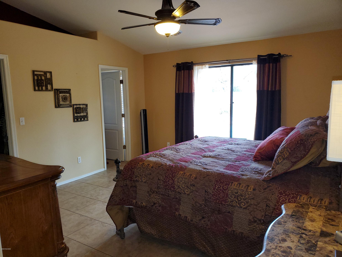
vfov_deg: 53.1
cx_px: 171
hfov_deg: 67.3
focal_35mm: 26
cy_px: 128
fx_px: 257
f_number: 2.4
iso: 160
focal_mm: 4.3
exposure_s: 1/24
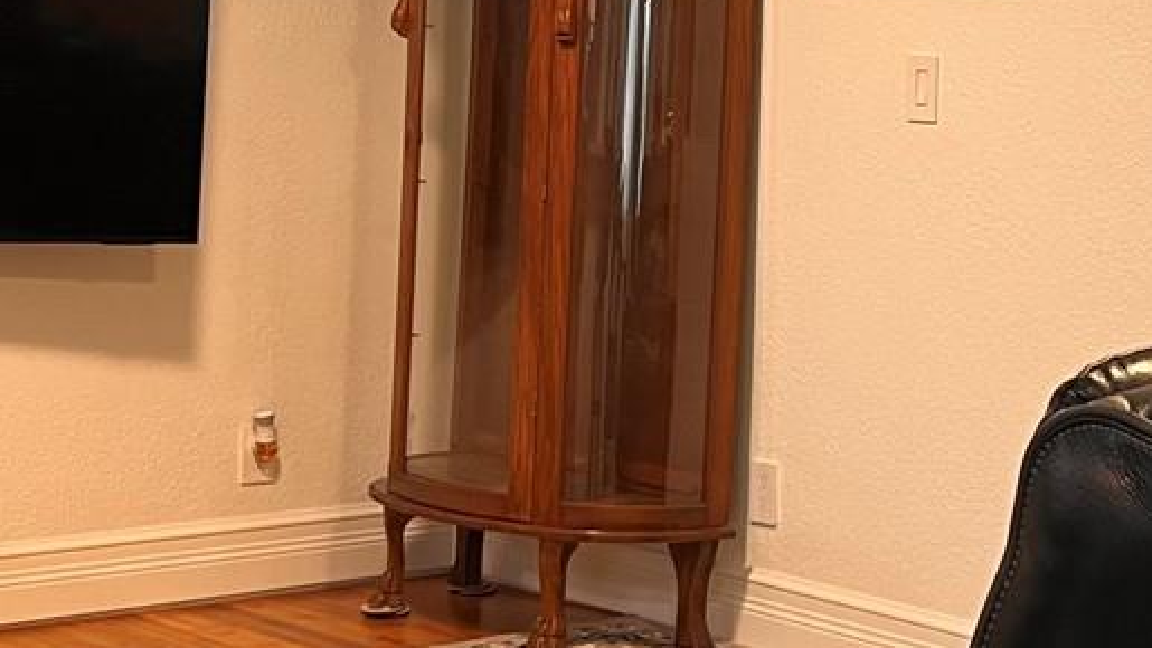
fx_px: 2689
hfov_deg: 23.4
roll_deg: -2.3
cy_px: 275
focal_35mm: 88
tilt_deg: -5.7
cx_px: 1074
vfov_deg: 13.8
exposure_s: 1/60
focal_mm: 5.7
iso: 160
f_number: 1.5
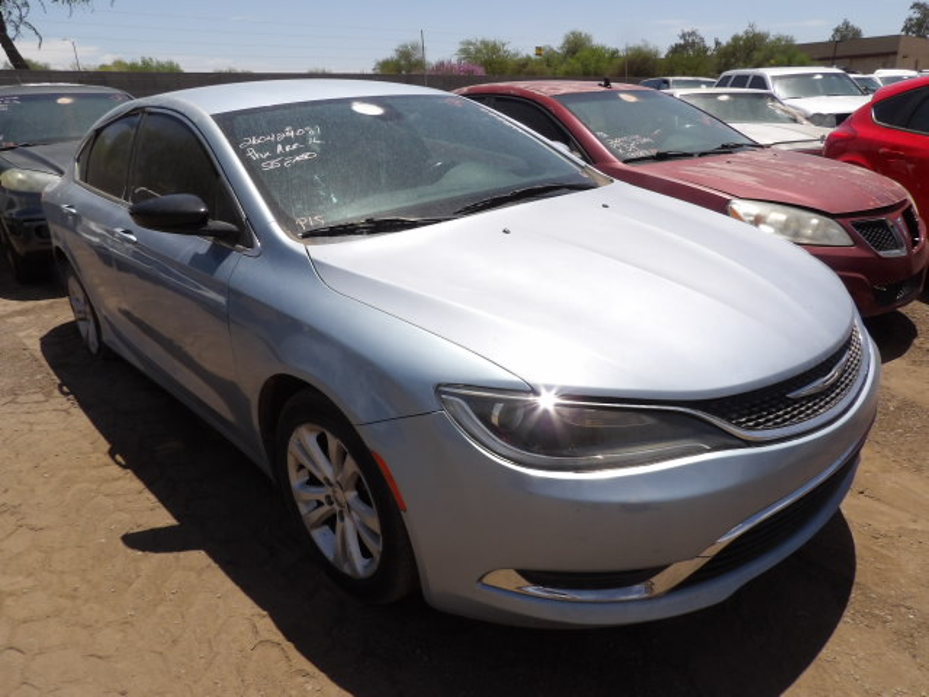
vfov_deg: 56.8
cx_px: 464
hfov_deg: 71.6
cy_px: 348
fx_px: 644
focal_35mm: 24
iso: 100
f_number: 5.6
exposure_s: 1/680
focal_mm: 4.3
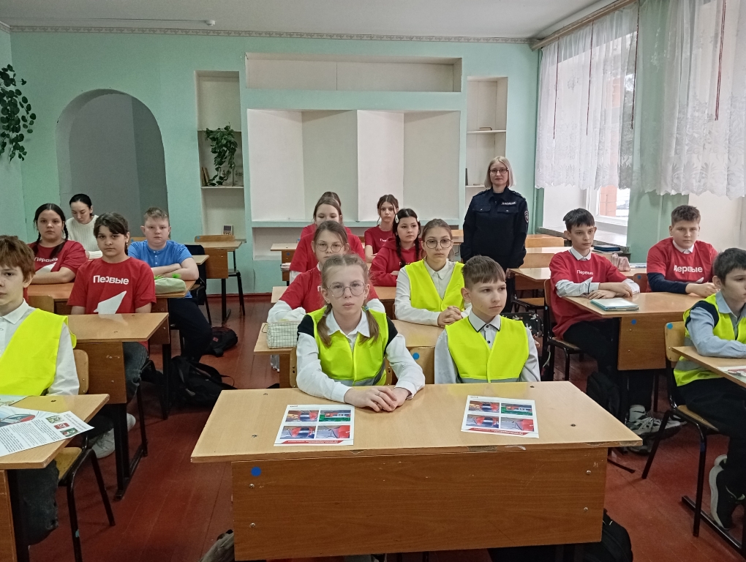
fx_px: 604
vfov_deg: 49.9
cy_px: 281
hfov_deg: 63.4
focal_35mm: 28
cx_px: 373
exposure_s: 1/50
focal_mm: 4.22
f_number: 1.8
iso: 600
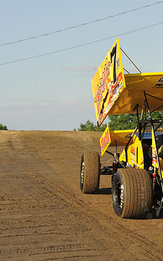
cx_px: 181
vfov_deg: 9.4
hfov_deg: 5.8
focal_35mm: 224
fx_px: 1591
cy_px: 130
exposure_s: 1/320
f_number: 13
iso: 400
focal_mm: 145
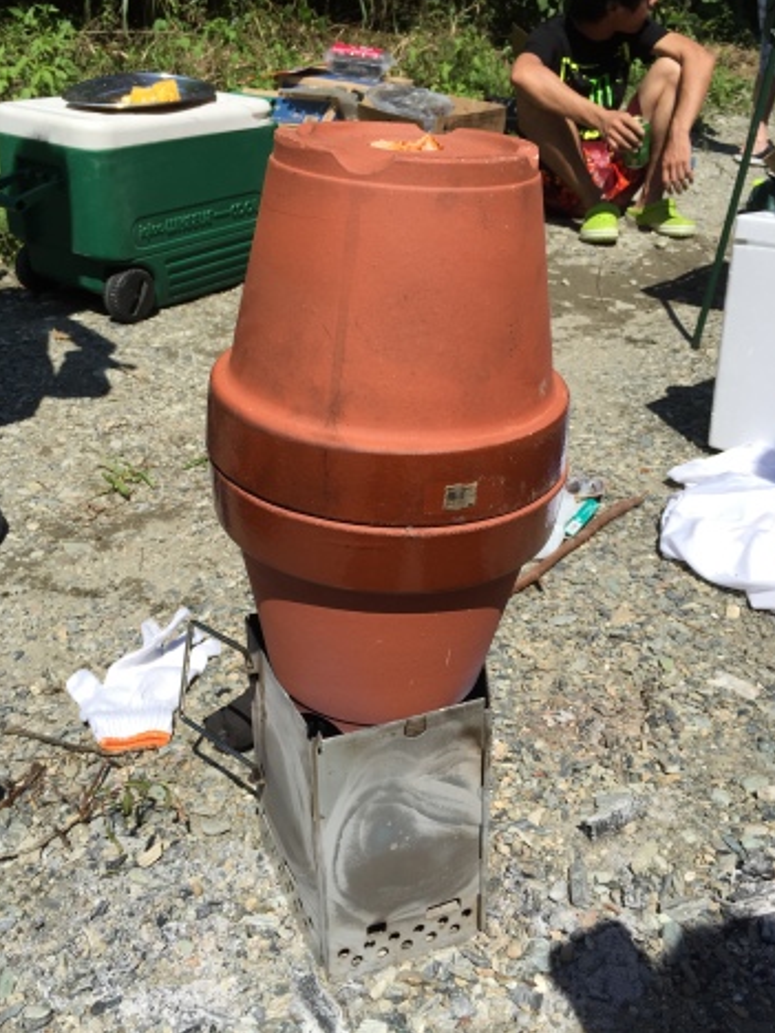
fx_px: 925
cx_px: 374
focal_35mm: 31
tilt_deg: -23.1
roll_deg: +5.5
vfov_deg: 58.3
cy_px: 486
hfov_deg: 45.4
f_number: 2.2
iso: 32
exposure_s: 1/2326
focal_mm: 4.15
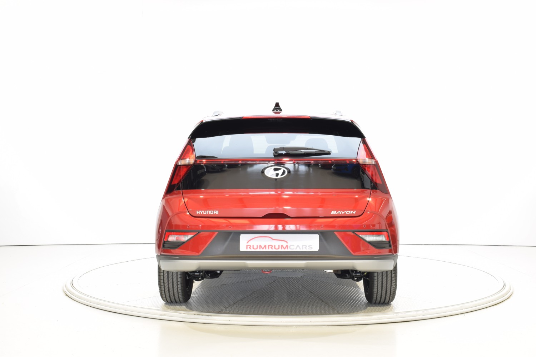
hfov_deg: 42.3
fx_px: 692
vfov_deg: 28.9
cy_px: 178
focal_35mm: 46
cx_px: 268
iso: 100
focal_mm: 31
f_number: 11
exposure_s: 1/1.3
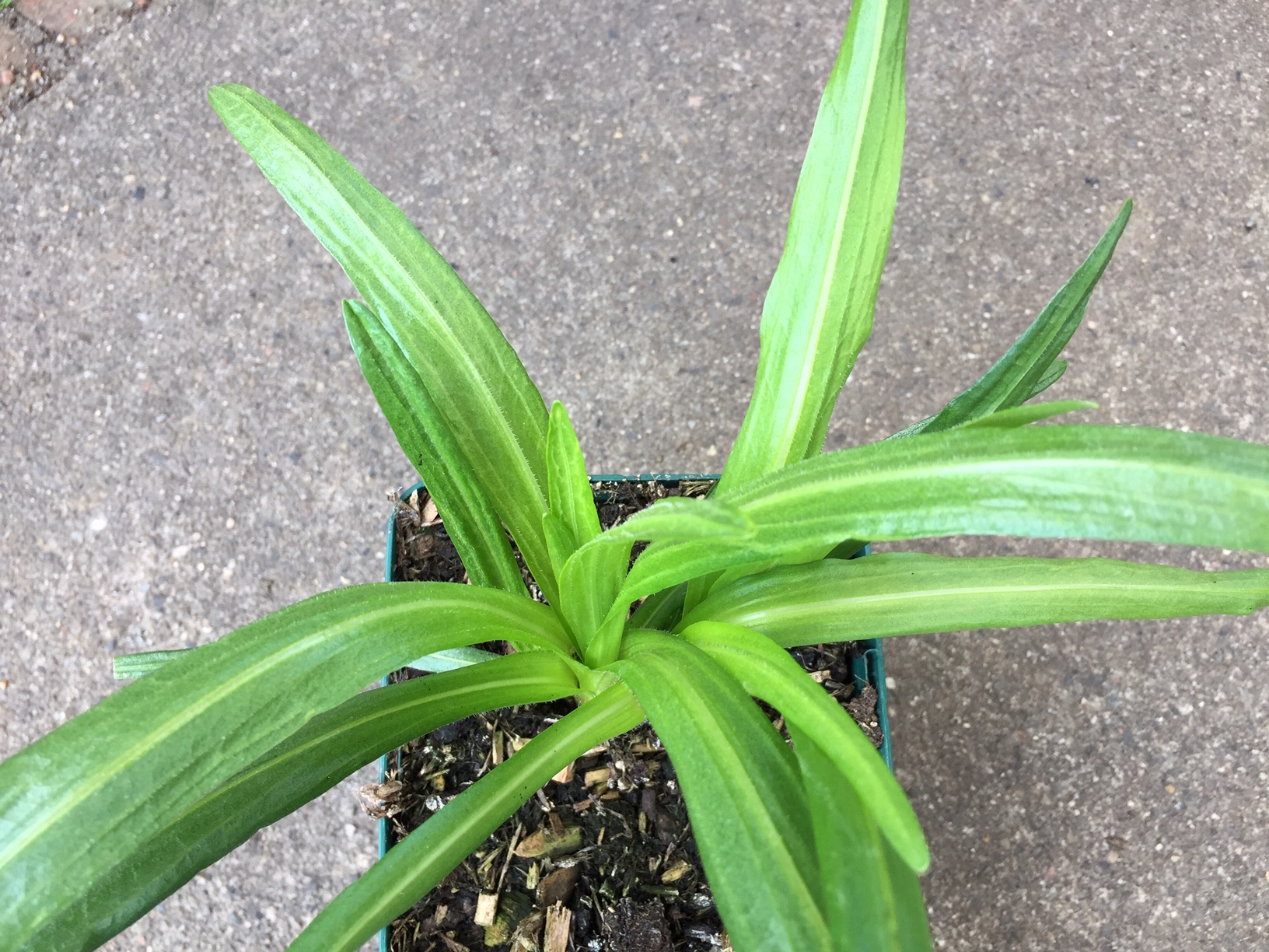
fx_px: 1063
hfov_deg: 61.7
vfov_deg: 48.2
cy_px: 476
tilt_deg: -74.3
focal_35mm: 29
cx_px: 634
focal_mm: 4.15
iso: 50
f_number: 2.2
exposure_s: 1/100
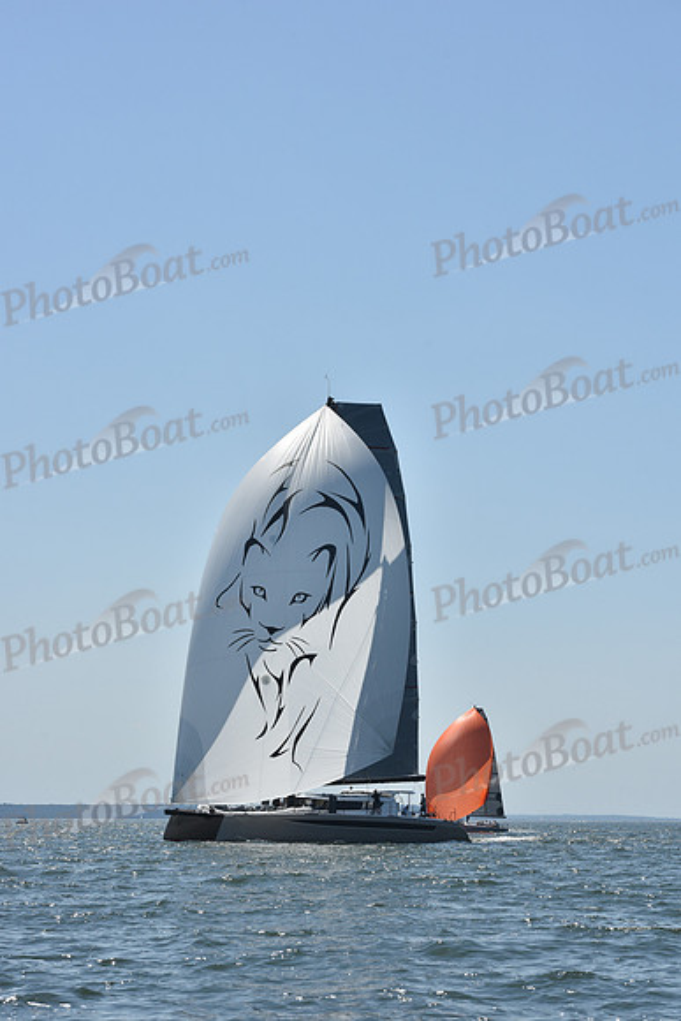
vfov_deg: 24.8
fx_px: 2325
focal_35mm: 82
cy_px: 510
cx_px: 340
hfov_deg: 16.7
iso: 250
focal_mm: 82
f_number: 10
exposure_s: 1/1250
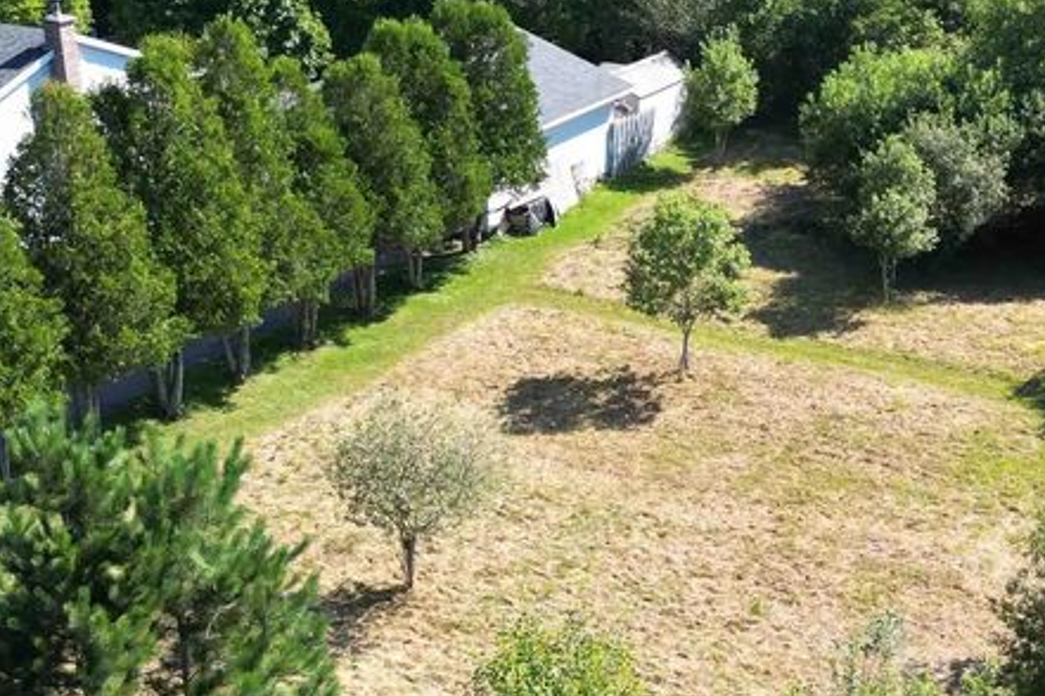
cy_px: 592
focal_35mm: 58
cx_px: 621
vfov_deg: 22.9
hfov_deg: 34.4
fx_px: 1683
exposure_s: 1/1000
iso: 110
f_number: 1.7
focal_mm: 6.72
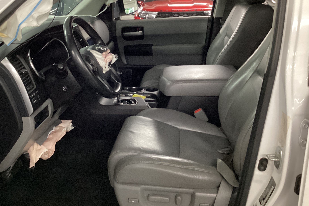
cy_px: 85
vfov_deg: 35.0
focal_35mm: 38
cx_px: 139
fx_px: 326
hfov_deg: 50.6
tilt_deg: -18.3
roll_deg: +1.7
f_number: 2.4
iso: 400
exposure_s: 1/25
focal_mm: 3.3
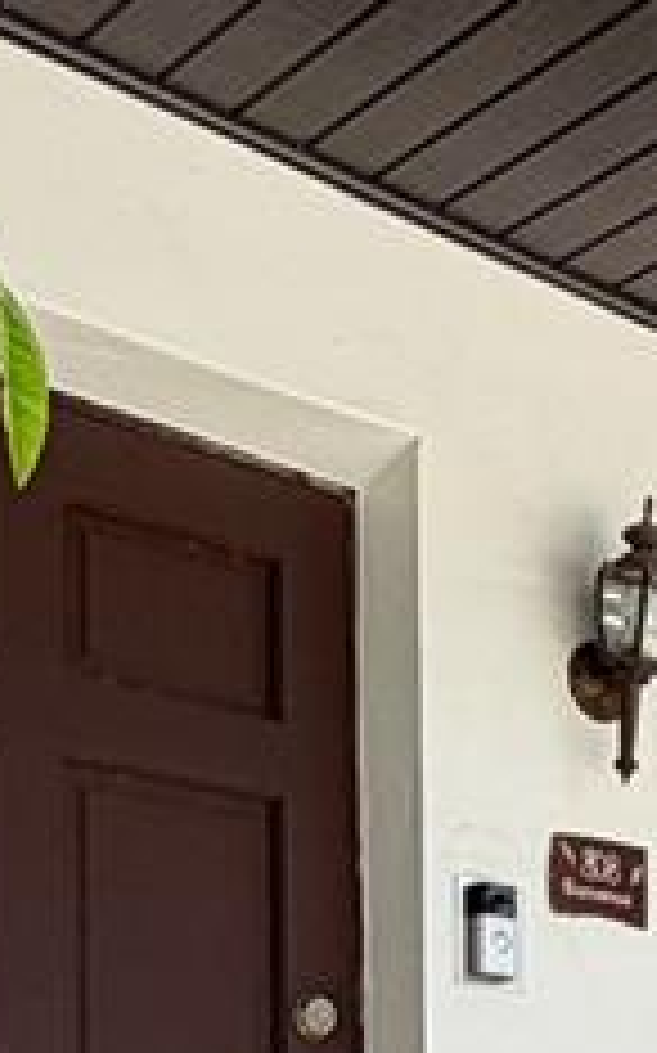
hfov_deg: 16.1
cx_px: 882
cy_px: 1296
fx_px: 2180
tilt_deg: +1.9
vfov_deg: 24.4
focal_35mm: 76
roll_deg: +0.6
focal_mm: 2.22
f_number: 2.2
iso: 40
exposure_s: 1/651
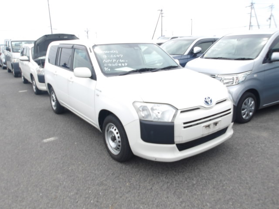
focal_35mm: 27
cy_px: 104
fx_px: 218
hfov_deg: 65.3
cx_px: 140
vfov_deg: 51.4
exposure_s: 1/60
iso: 100
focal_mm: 4.9
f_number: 10.4
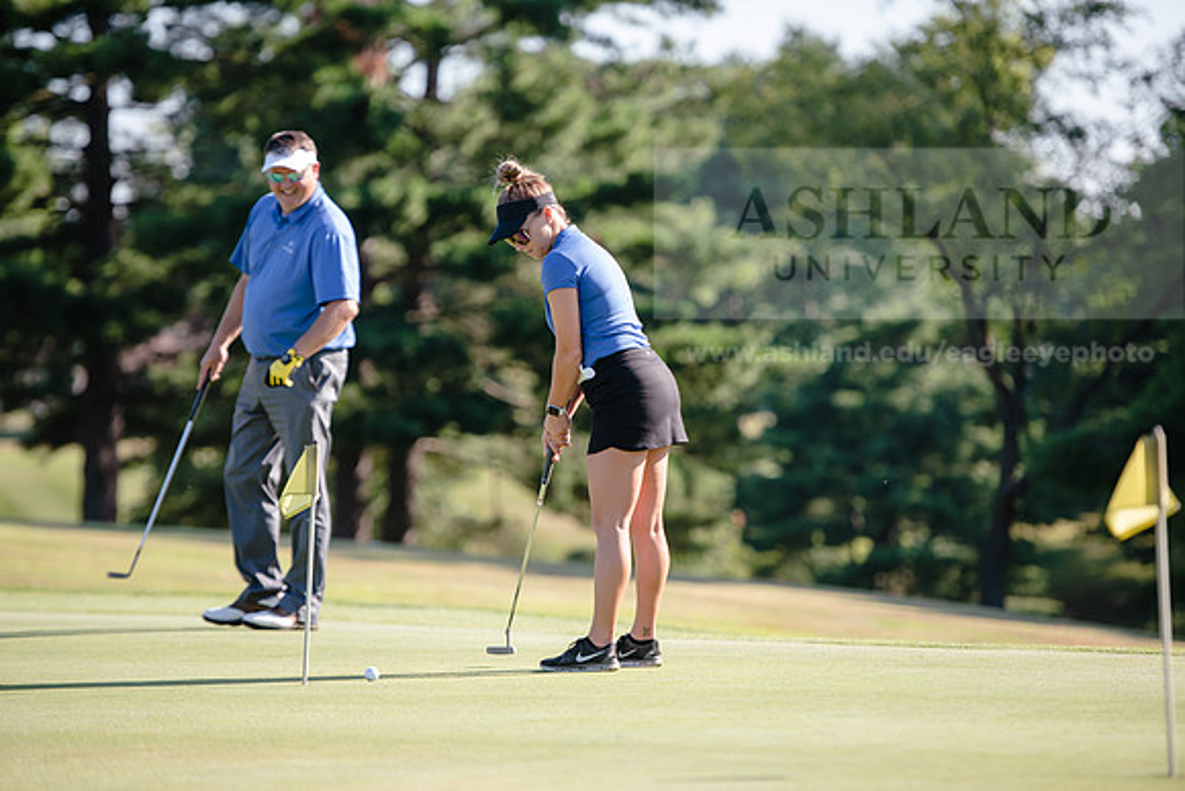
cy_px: 396
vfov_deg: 8.1
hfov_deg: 12.1
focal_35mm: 170
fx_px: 5597
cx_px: 592
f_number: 3.2
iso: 100
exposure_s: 1/400
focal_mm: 170
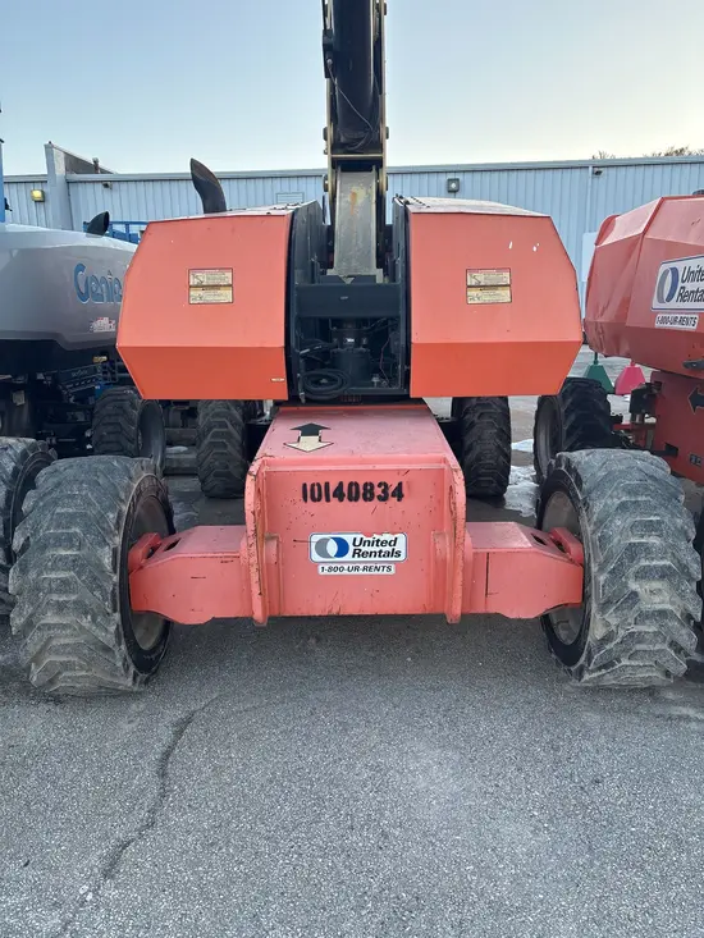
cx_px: 352
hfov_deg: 53.1
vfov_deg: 67.3
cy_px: 469
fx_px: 705
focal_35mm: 26
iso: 50
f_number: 1.6
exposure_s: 1/317
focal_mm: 5.96
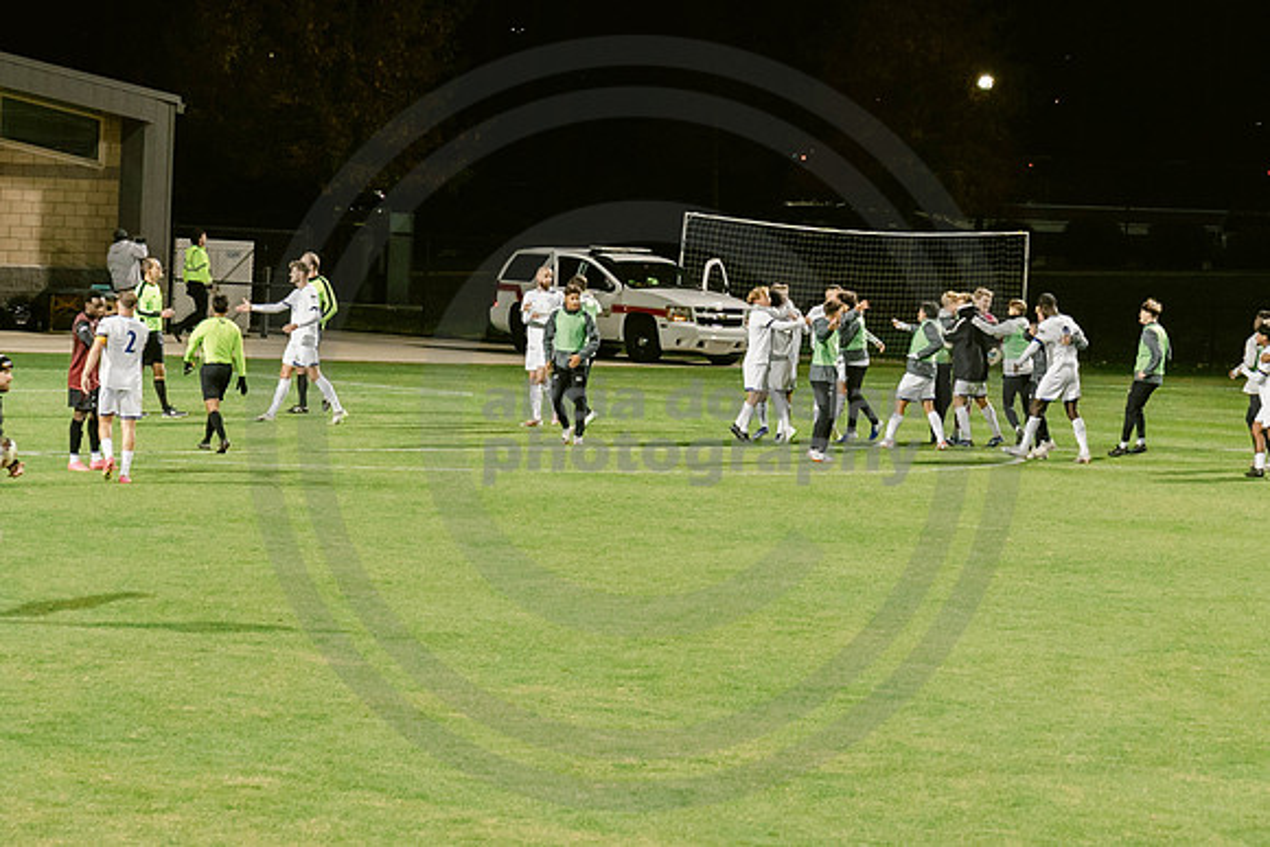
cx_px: 848
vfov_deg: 8.1
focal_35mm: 170
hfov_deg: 12.1
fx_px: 5995
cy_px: 404
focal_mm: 70
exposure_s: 1/160
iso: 2000
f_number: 4
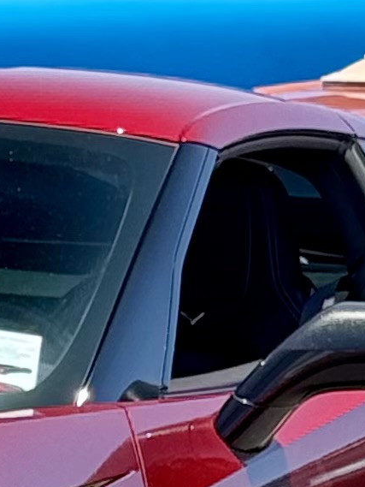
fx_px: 4778
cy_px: 353
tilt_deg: -5.0
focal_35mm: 340
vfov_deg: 5.8
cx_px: -439
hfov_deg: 4.3
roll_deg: +0.7
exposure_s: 1/290
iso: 100
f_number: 1.78
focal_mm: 6.76
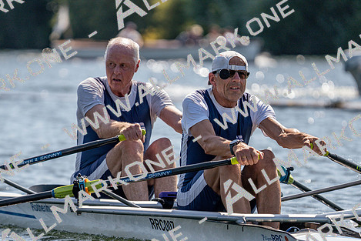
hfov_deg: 4.4
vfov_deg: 3.0
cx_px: 158
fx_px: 4664
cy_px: 143
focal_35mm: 465
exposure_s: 1/2000
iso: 320
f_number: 6.3
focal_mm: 376
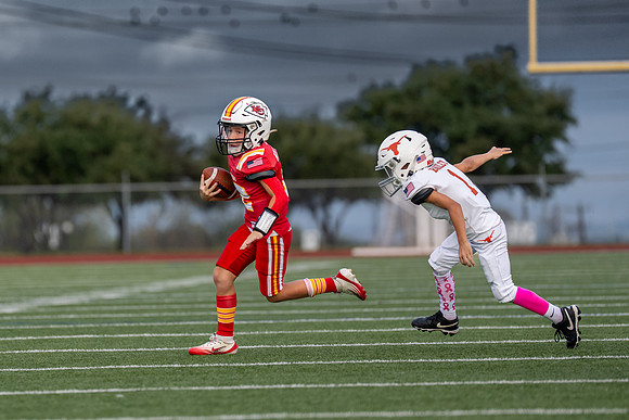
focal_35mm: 400
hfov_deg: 5.1
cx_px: 198
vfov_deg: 3.4
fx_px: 6993
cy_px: 212
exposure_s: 1/2500
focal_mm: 200
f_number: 2.8
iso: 400
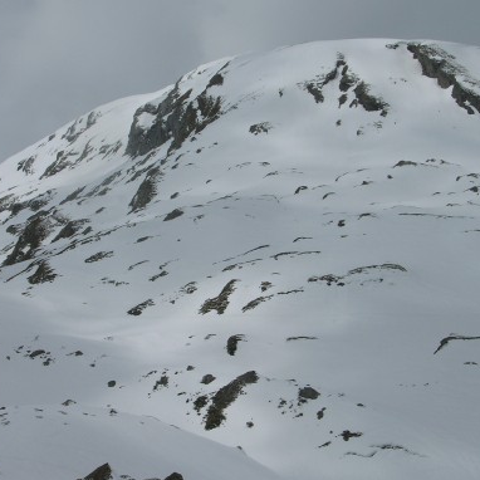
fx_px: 1616
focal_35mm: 103
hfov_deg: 16.9
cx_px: 222
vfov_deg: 16.9
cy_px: 261
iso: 50
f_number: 7.9
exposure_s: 1/781
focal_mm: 14.7
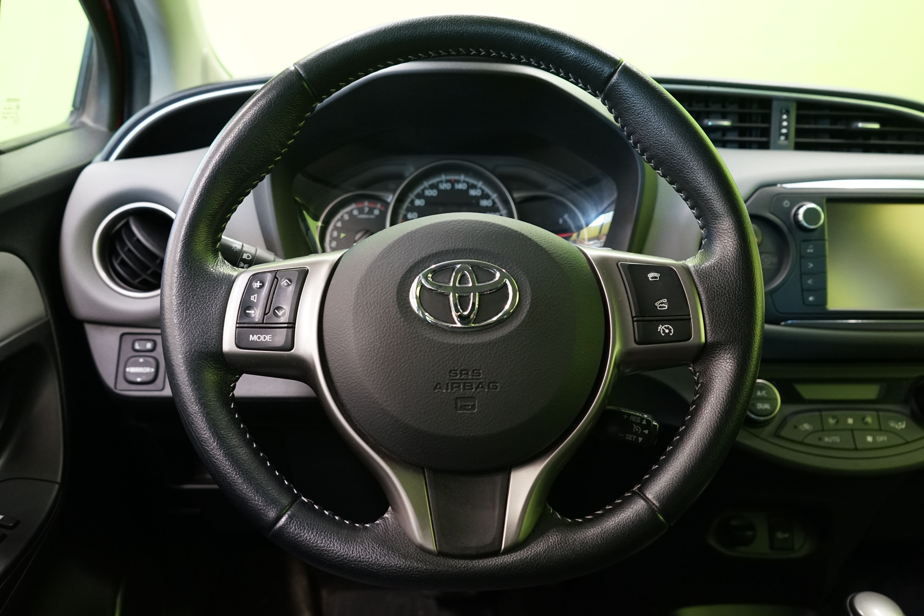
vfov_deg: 45.0
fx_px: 744
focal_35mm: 29
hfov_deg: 63.7
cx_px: 462
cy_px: 308
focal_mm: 29
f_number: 5
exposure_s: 1/20
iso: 2000
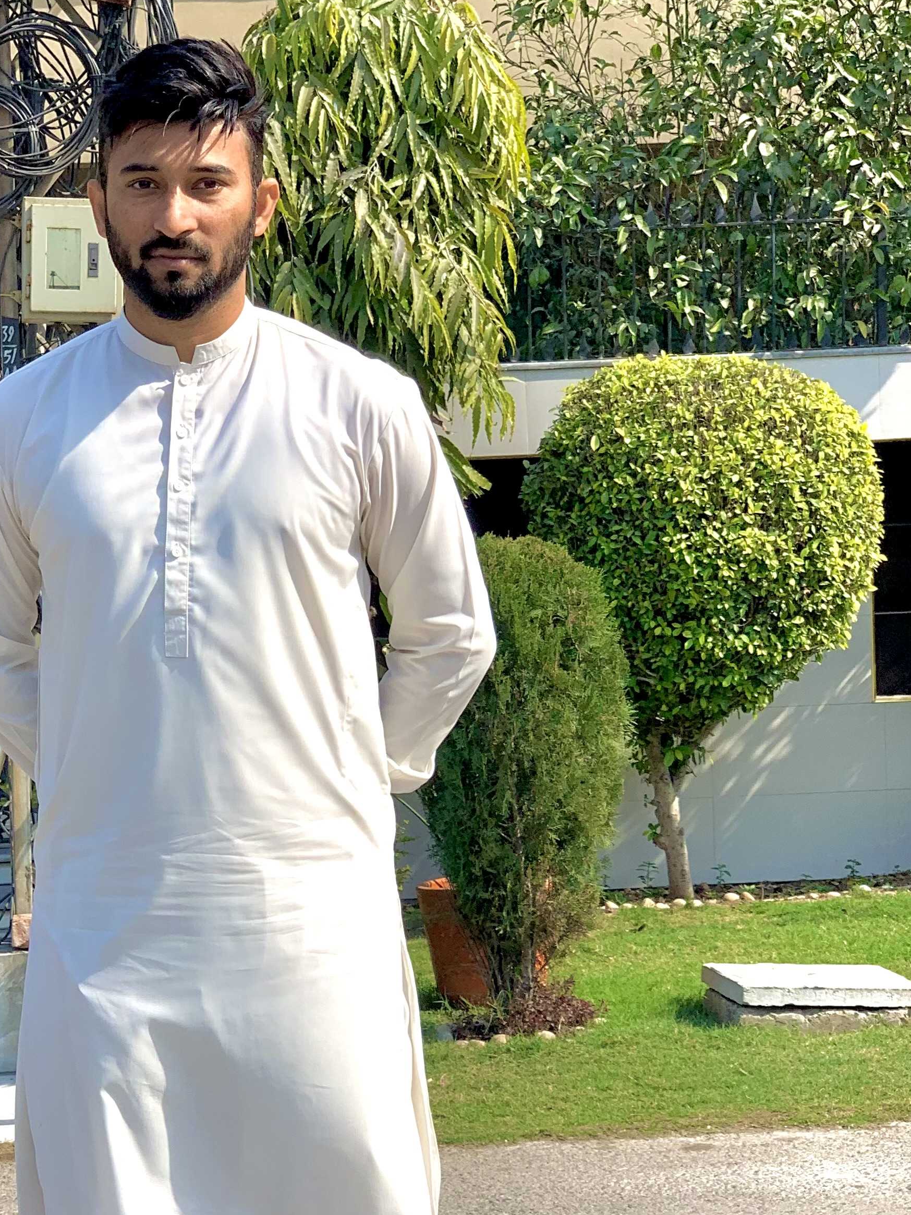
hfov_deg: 16.3
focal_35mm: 90
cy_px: 820
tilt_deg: -5.6
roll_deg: +2.1
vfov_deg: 21.7
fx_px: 3159
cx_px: 242
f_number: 2.4
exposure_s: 1/737
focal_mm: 6
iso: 16
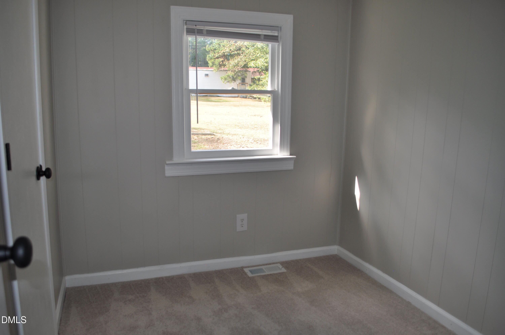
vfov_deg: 47.8
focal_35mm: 27
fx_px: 378
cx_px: 252
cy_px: 168
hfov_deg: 67.4
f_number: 3.5
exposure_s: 1/200
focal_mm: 18
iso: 200
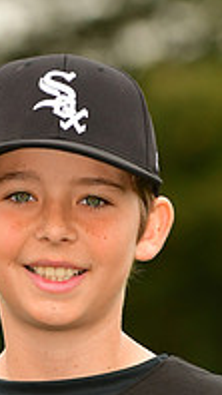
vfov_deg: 3.1
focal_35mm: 690
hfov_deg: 1.8
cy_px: 563
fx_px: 7239
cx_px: 43
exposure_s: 1/1000
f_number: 4
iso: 320
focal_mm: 150
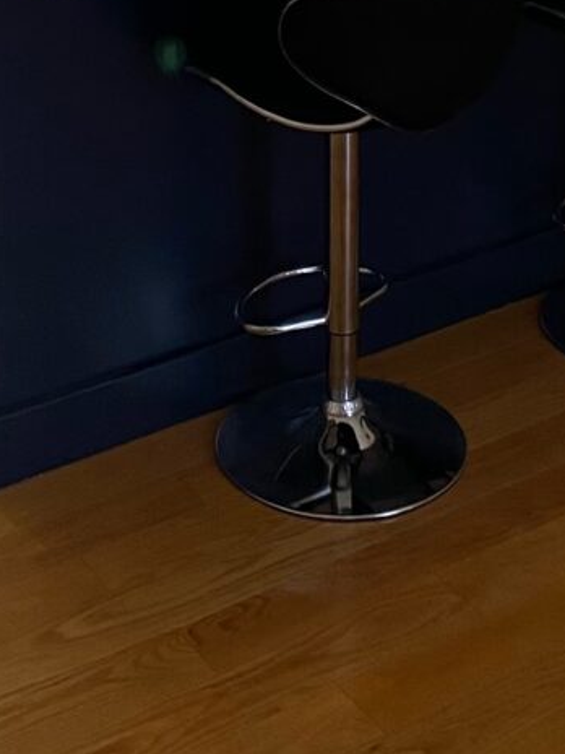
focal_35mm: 86
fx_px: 1872
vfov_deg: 19.7
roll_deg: +0.3
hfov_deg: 17.2
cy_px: -388
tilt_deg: -6.0
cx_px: 252
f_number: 1.8
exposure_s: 1/60
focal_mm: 4.25
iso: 100
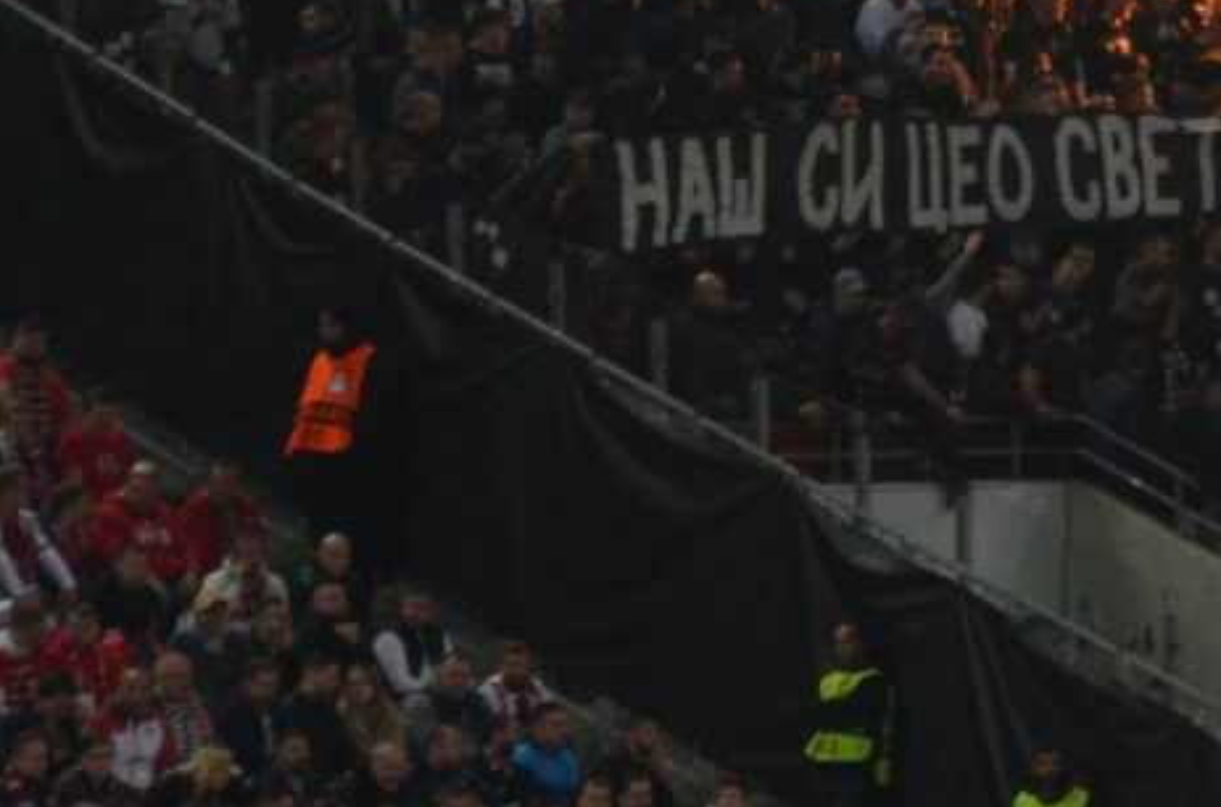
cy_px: -111
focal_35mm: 545
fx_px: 18425
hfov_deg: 3.8
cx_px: 1685
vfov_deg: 2.5
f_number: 5.6
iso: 800
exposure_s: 1/200
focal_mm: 105
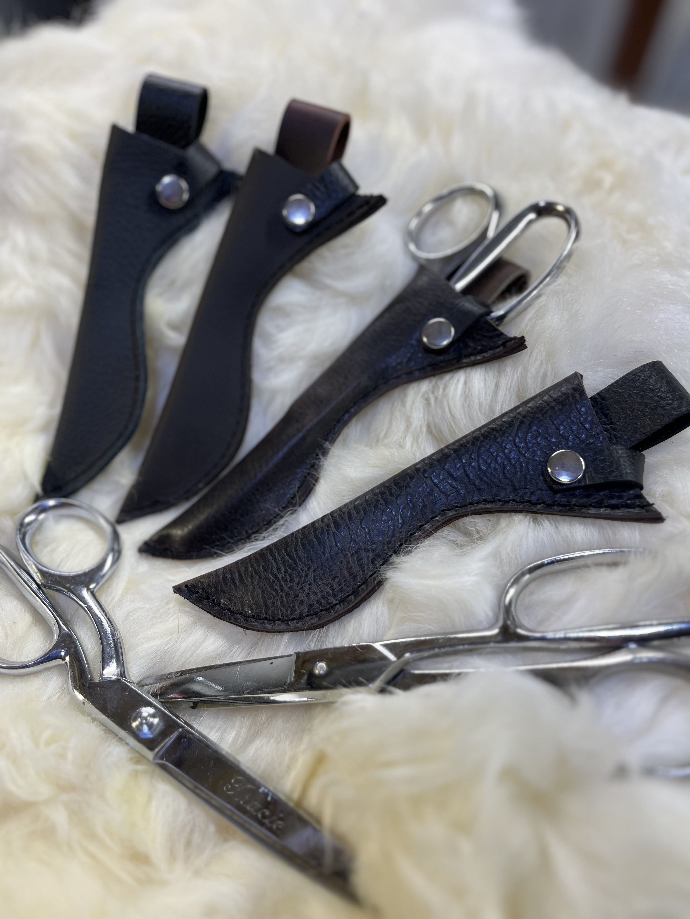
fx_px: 691
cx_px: 345
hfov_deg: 53.1
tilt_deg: -52.7
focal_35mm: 26
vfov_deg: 67.3
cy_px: 460
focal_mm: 5.1
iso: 80
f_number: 1.6
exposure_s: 1/120
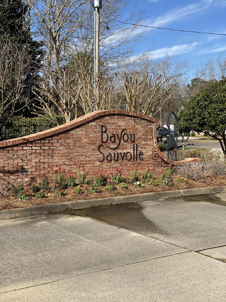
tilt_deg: -1.9
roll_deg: +0.5
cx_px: 113
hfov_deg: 28.0
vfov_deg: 36.8
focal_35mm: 52
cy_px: 151
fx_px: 453
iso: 20
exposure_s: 1/1453
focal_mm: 6
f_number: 2
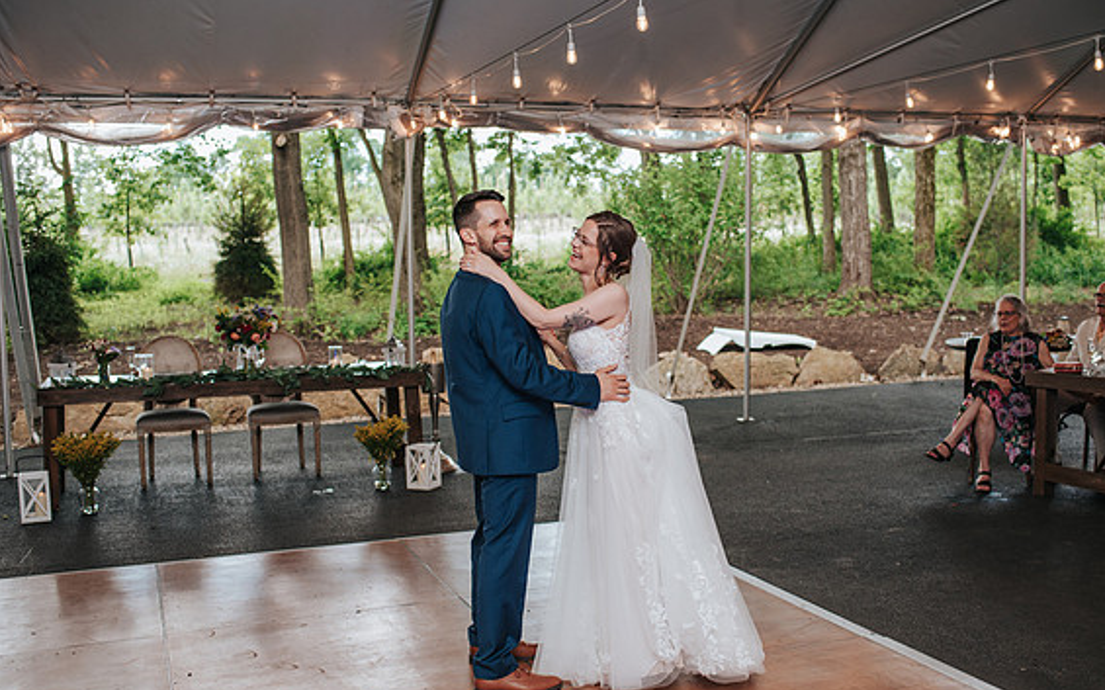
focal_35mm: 40
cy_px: 361
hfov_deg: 49.3
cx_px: 584
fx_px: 1204
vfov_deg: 32.0
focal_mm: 35
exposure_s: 1/200
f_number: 2.8
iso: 450
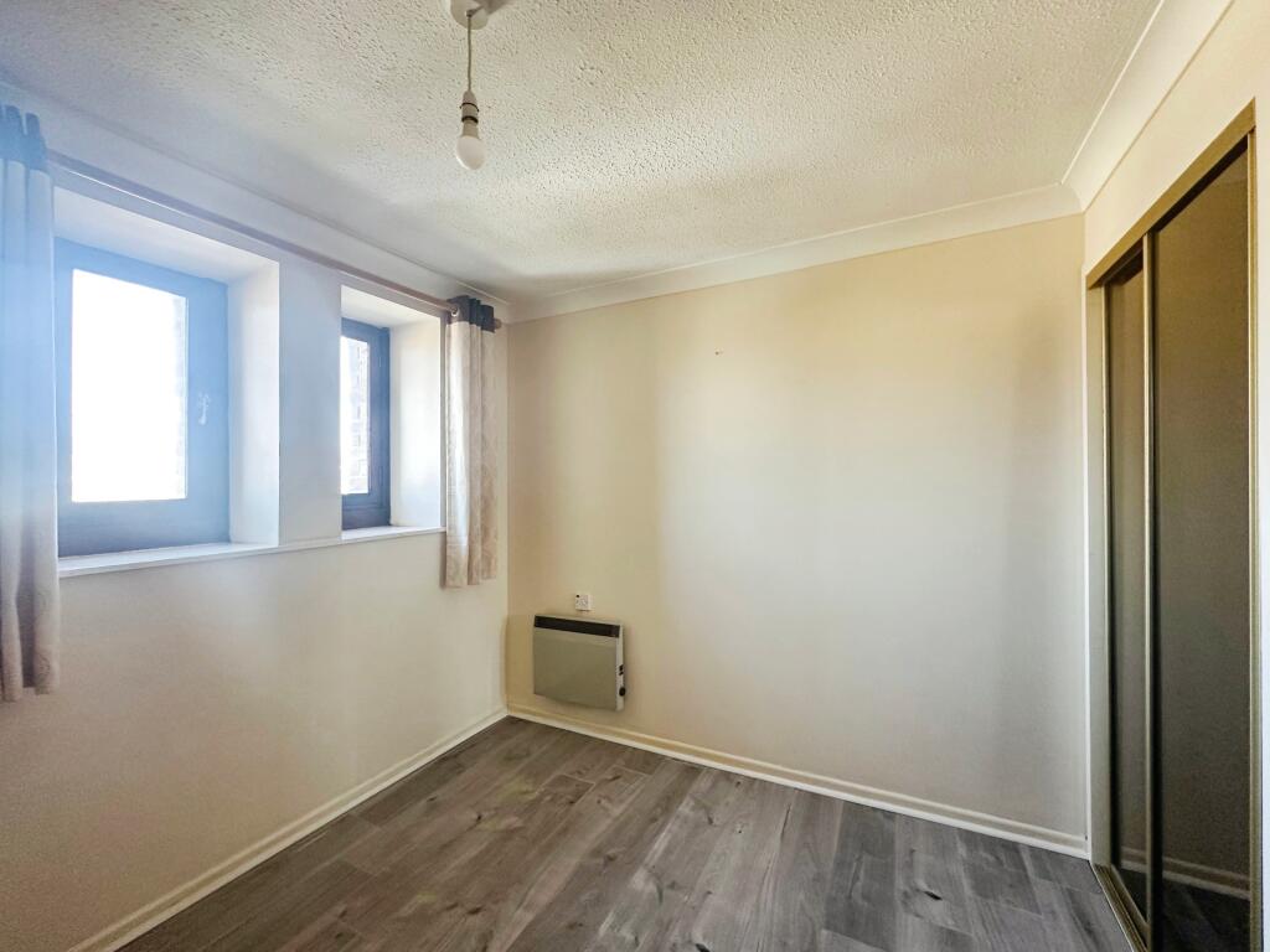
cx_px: 635
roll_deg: +1.5
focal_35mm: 14
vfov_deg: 85.7
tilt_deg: -0.1
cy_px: 476
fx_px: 514
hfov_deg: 102.1
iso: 200
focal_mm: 2.22
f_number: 2.2
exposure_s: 1/50
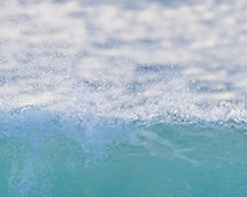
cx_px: -133
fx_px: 21634
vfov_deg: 0.5
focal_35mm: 2961
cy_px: 230
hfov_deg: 0.7
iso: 2200
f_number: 11
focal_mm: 1000
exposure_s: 1/2000
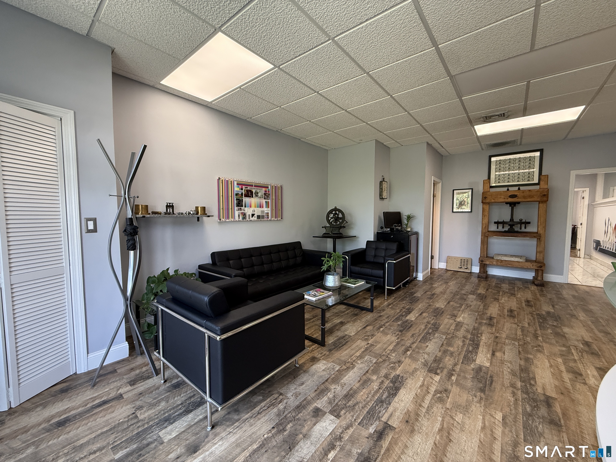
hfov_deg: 102.1
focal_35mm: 14
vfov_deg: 85.7
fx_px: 249
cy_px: 231
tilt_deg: -3.1
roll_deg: -0.4
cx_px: 308
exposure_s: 1/60
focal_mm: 2.22
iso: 250
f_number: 2.2
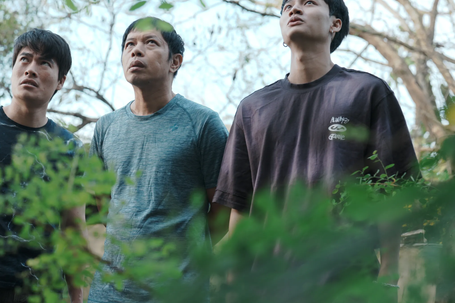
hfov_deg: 22.1
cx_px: 178
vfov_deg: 14.9
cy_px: 133
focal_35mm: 92
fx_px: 1163
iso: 125
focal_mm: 50
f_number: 2.8
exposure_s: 1/400
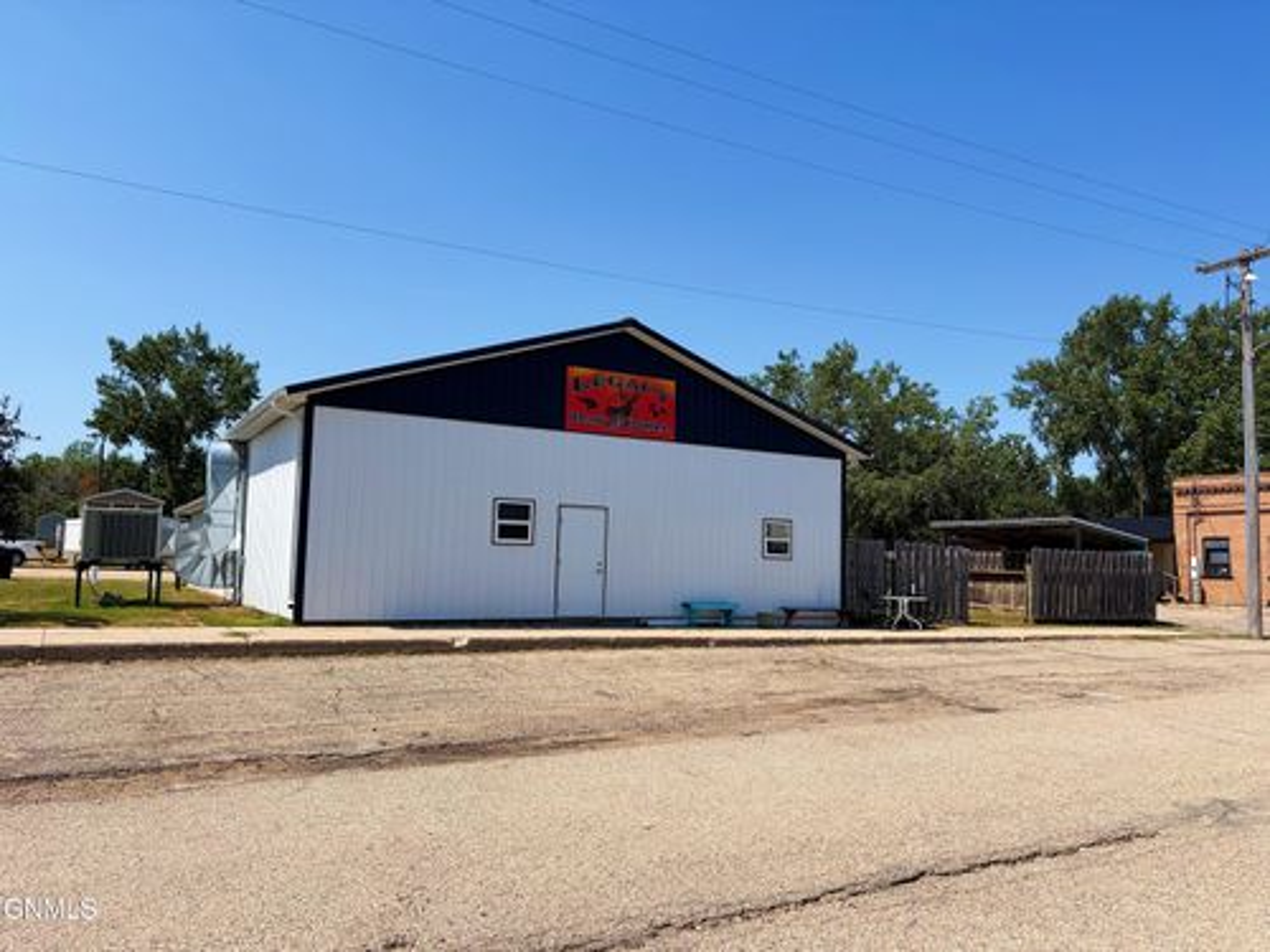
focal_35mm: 26
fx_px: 954
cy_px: 476
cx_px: 635
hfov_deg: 67.3
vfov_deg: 53.1
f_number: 1.6
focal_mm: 5.96
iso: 64
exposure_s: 1/6993
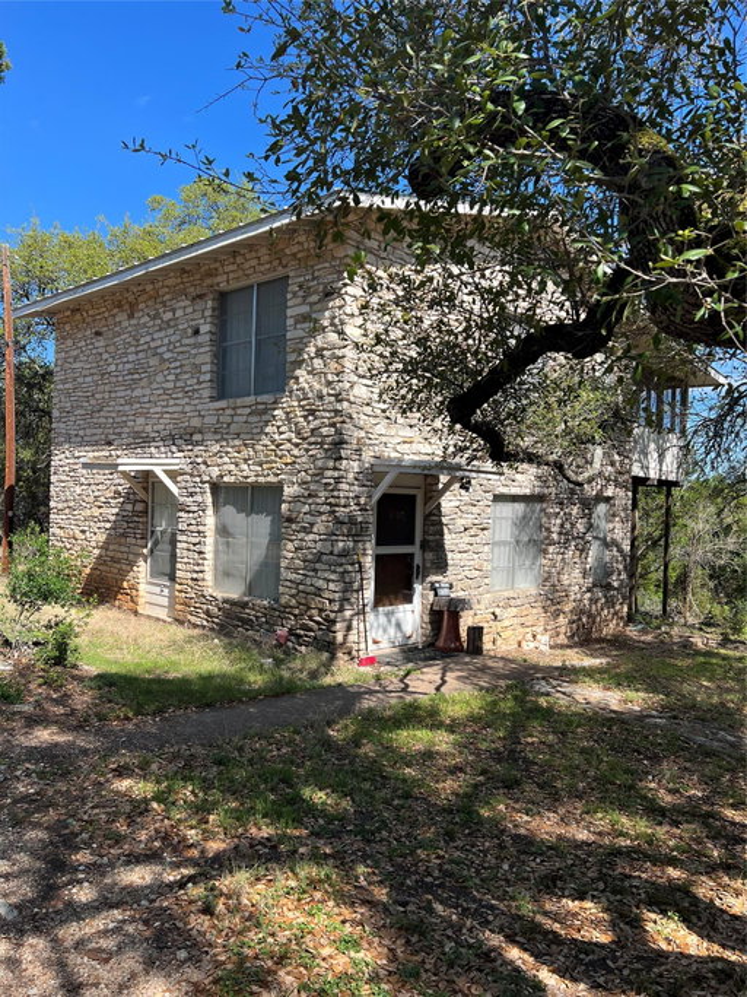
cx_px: 374
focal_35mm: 26
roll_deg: -0.8
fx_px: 748
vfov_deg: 67.3
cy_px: 498
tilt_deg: +0.7
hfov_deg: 53.0
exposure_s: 1/2008
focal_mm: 5.7
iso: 50
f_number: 1.5
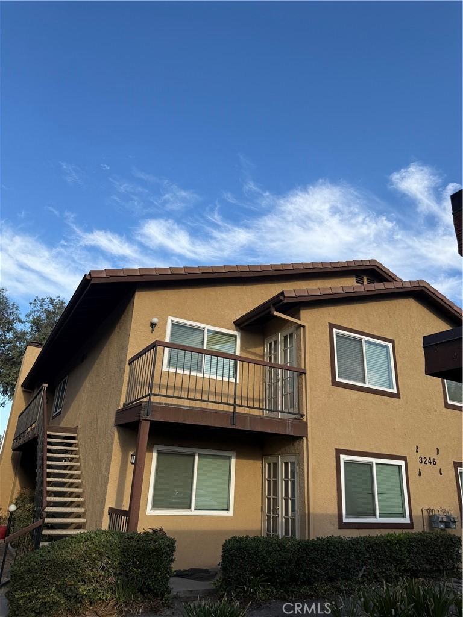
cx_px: 232
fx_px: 428
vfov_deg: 71.6
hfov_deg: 56.8
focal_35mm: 24
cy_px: 308
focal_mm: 6.76
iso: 80
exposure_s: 1/1901
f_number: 1.78
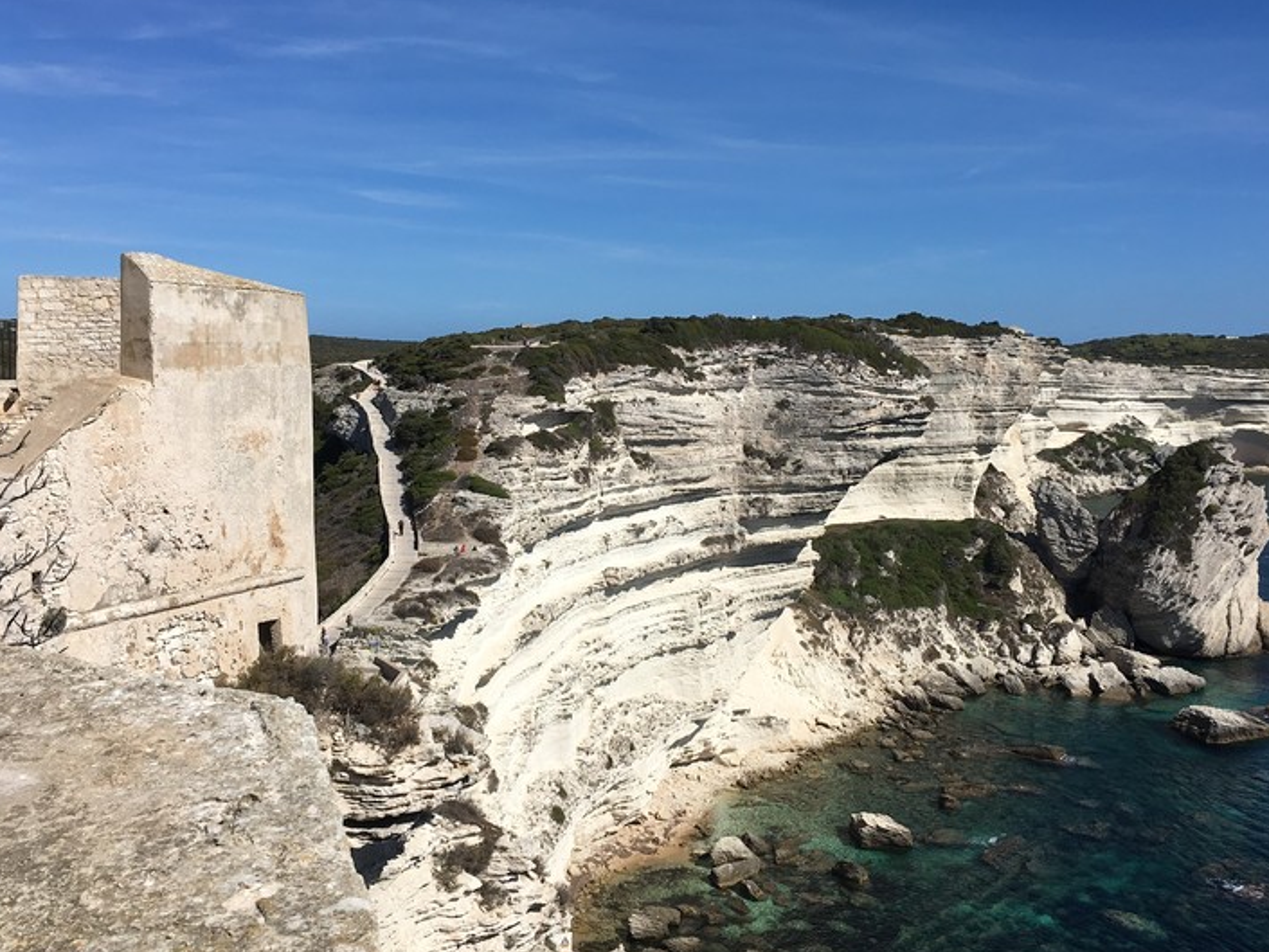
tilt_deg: -2.0
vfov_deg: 38.6
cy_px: 426
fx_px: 1357
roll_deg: -0.2
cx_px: 650
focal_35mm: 37
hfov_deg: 50.1
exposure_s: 1/3497
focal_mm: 4.15
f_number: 2.2
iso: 25
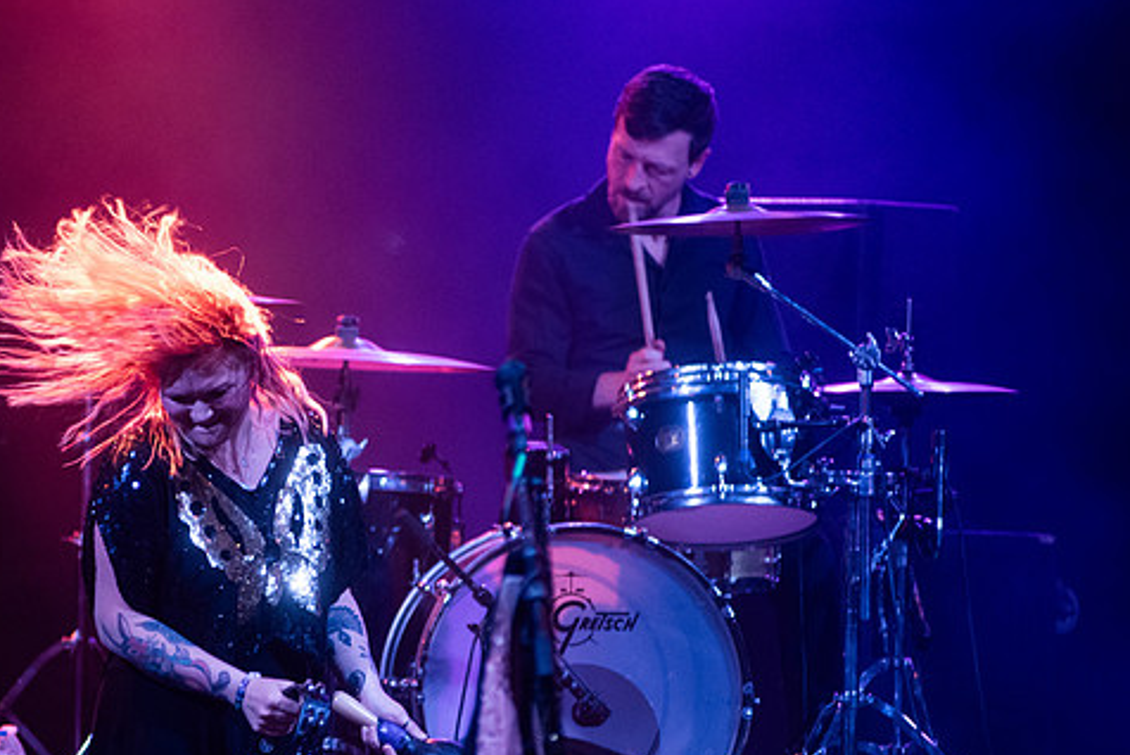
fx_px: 9987
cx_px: 330
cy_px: 455
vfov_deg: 4.3
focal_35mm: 318
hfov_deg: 6.5
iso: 2500
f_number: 3.2
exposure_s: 1/400
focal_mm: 200
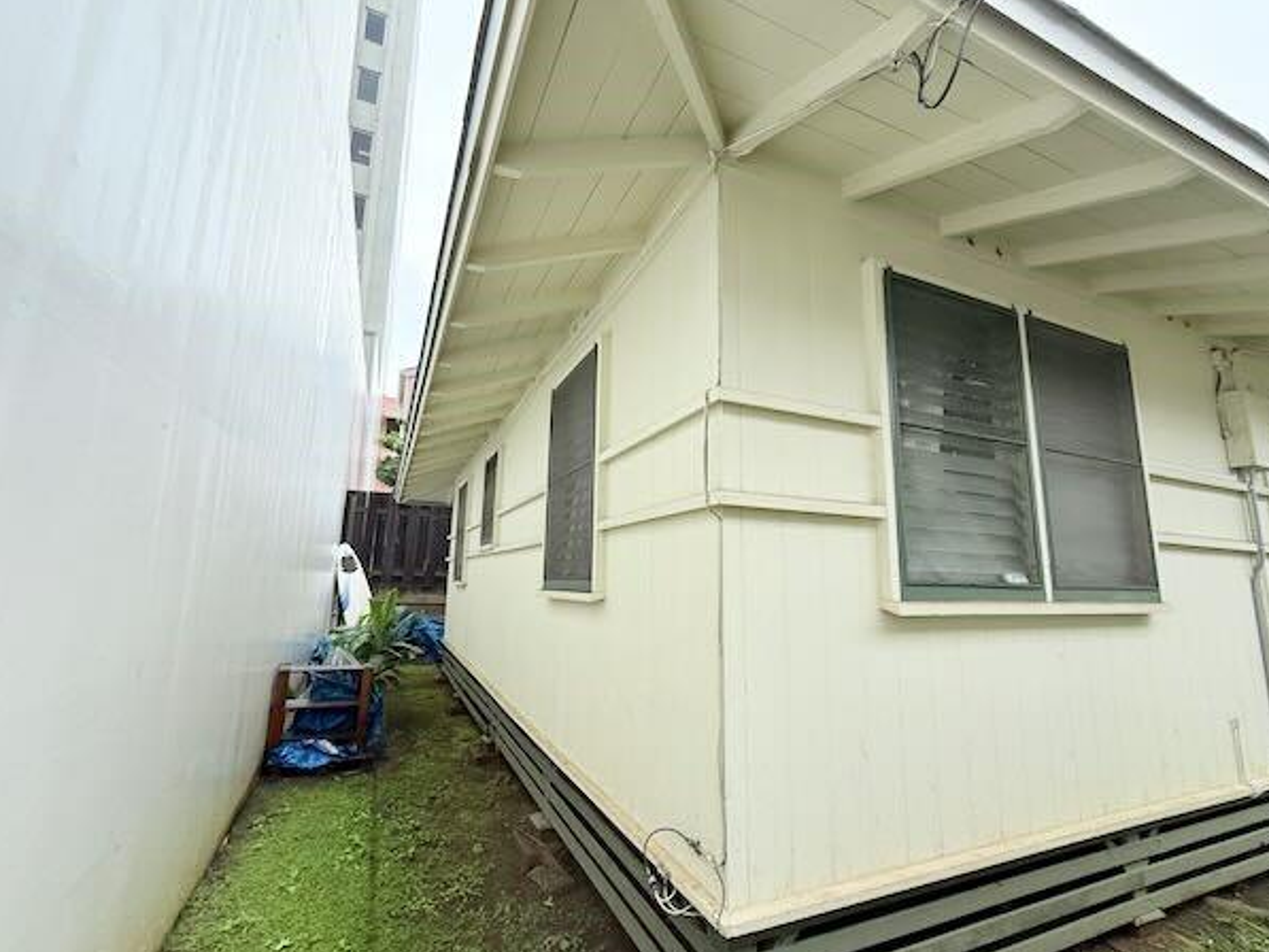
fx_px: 550
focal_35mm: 15
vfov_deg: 81.7
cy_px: 491
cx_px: 604
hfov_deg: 98.1
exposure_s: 1/1189
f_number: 2.2
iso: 64
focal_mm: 2.22
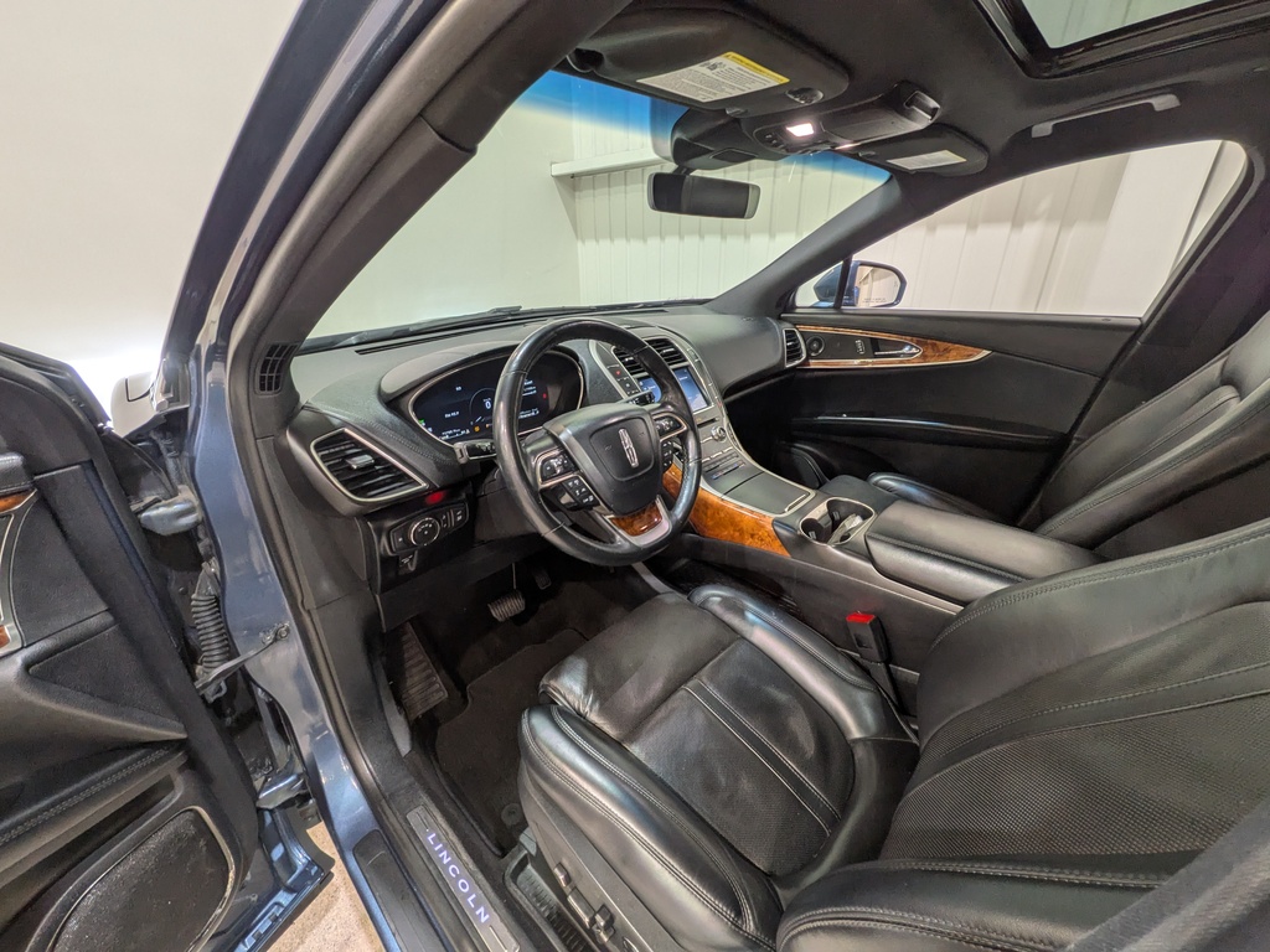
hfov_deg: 102.1
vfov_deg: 85.7
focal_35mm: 14
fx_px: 514
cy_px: 476
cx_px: 635
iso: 48
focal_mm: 1.83
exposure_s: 1/30
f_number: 2.2
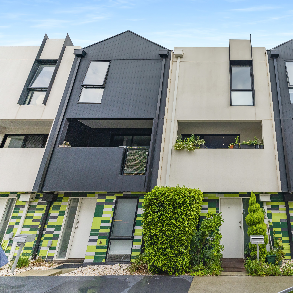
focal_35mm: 18
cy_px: 147
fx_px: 172
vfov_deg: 80.7
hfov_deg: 74.7
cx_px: 221
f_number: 3.5
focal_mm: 14
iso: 1250
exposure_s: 1/8000
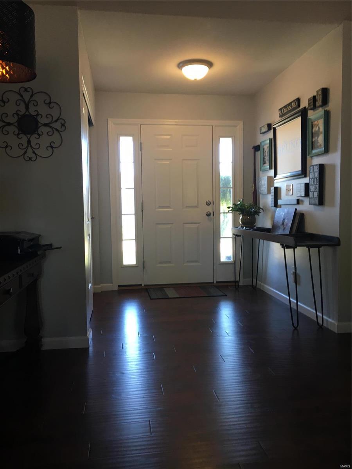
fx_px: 393
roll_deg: +2.4
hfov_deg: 48.2
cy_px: 234
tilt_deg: -3.2
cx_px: 176
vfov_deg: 61.7
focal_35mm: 29
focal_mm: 4.15
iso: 64
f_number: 2.2
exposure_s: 1/30
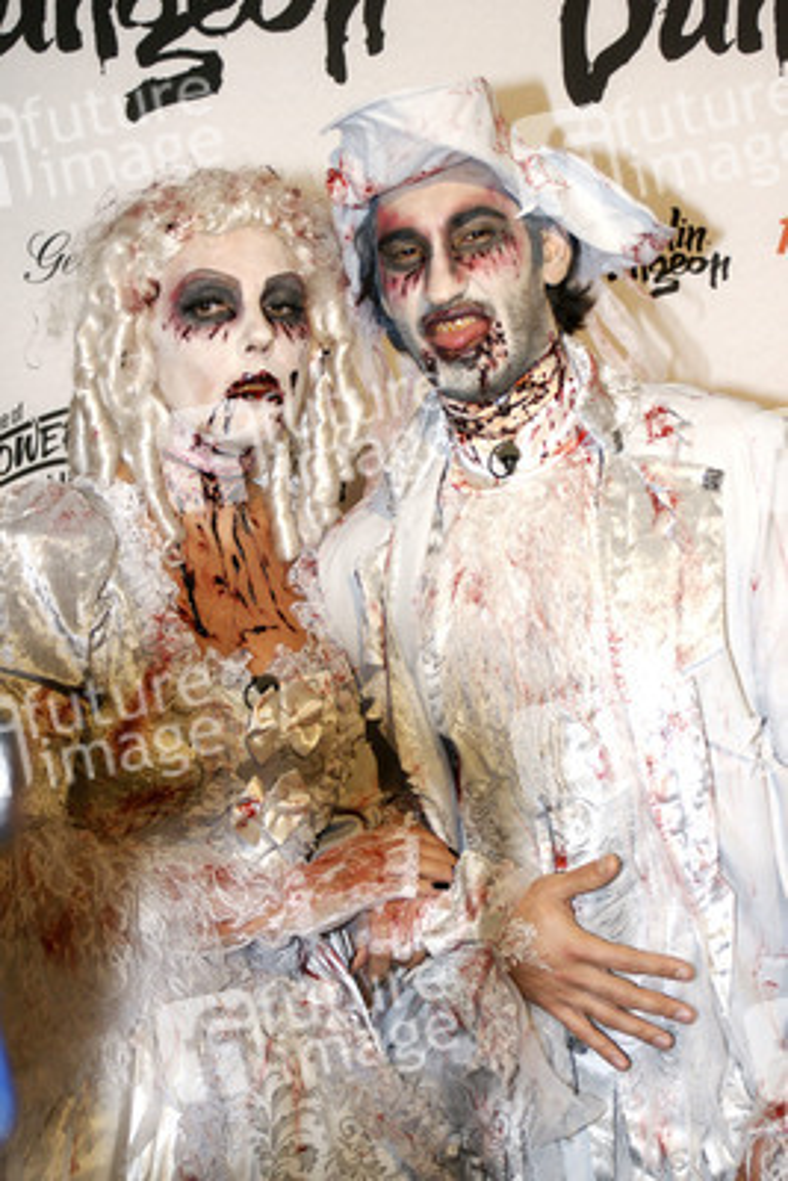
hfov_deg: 18.2
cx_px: 394
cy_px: 590
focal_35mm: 75
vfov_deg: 27.0
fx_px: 2460
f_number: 5.6
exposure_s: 1/250
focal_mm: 50
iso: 640
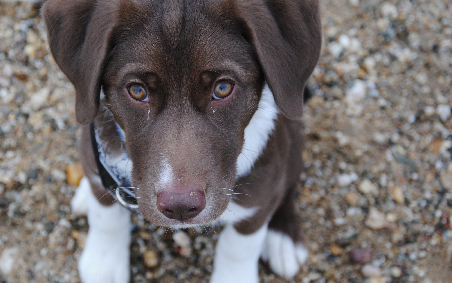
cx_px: 173
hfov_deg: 20.8
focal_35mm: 100
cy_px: 148
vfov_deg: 13.1
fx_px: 1232
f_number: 5
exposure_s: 1/80
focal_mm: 50
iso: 200
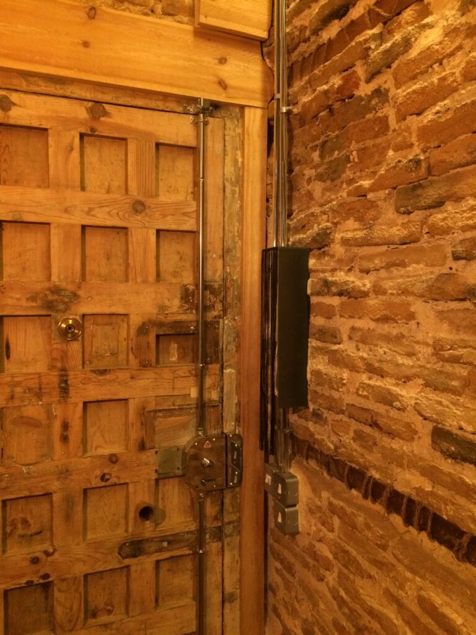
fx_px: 532
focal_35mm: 29
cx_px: 238
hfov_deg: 48.2
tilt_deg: -4.8
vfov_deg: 61.7
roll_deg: -0.5
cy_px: 318
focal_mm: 4.15
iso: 500
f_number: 2.2
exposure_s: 1/17
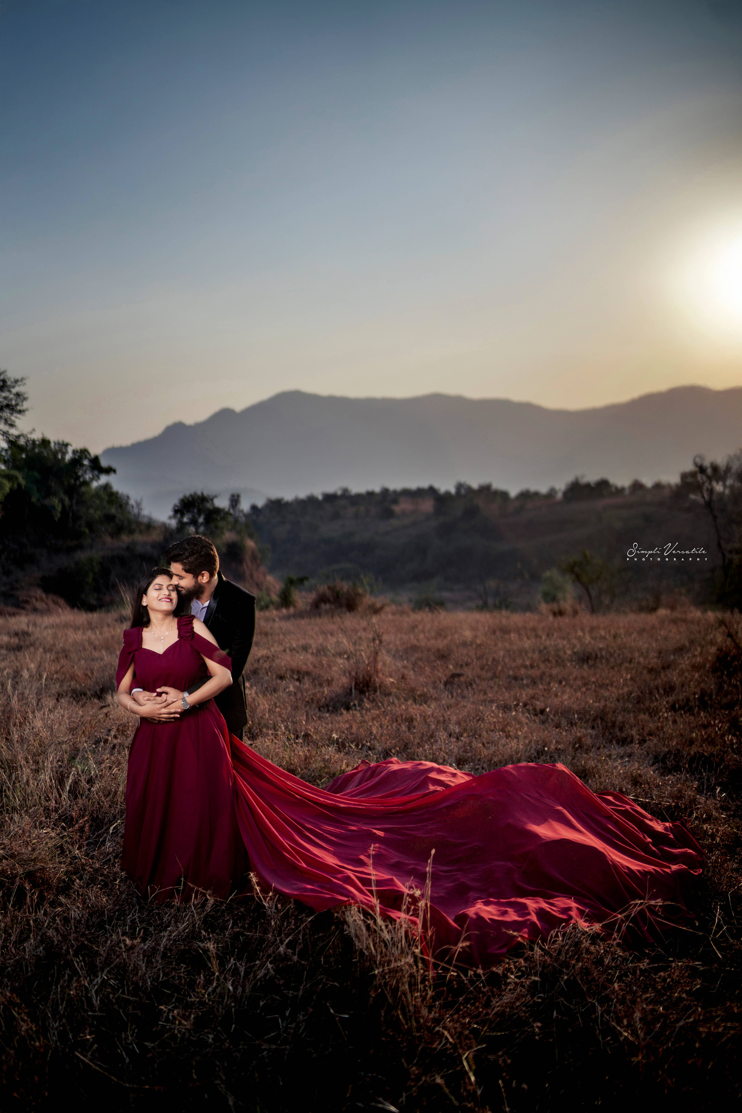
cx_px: 371
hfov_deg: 37.9
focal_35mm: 35
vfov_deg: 54.4
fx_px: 1082
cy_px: 556
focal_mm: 35
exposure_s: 1/8000
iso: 250
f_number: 1.6
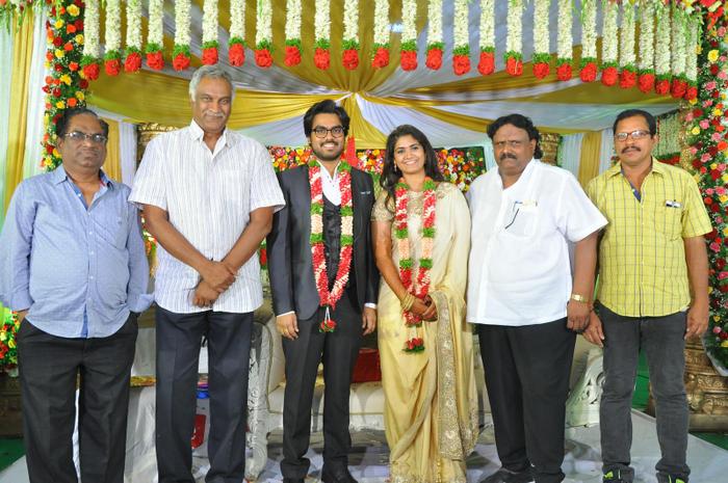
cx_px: 364
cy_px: 242
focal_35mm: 33
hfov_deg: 57.3
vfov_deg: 39.9
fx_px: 667
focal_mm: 22
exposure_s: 1/125
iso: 1000
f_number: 7.1
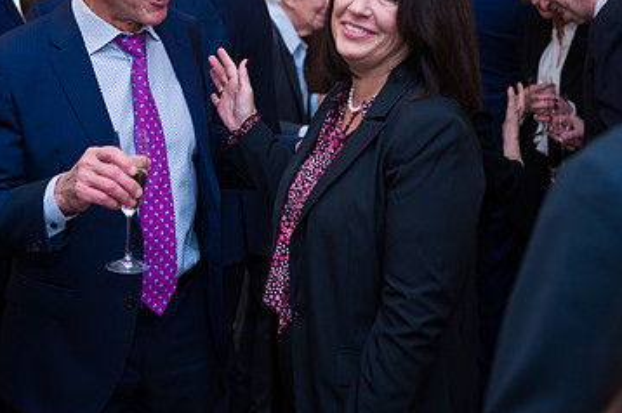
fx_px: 1243
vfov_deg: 18.7
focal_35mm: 72
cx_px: 155
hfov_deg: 27.7
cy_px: 96
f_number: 3.2
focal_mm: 44
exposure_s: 1/200
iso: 1600
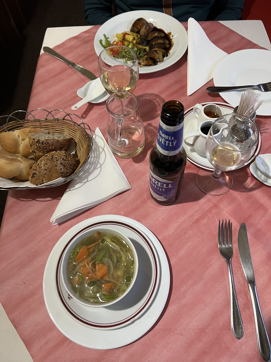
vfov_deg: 67.3
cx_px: 136
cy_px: 181
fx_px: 271
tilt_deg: -62.0
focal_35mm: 26
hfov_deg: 53.1
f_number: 1.5
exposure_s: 1/33
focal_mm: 5.7
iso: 400
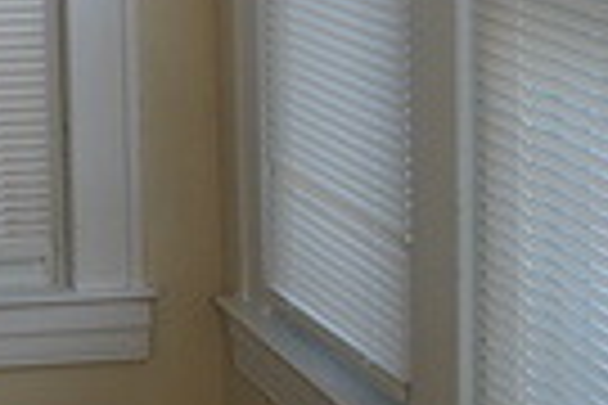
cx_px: -176
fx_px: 2246
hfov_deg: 14.8
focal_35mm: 133
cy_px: -58
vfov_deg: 10.2
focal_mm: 16
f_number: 4
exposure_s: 1/160
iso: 320
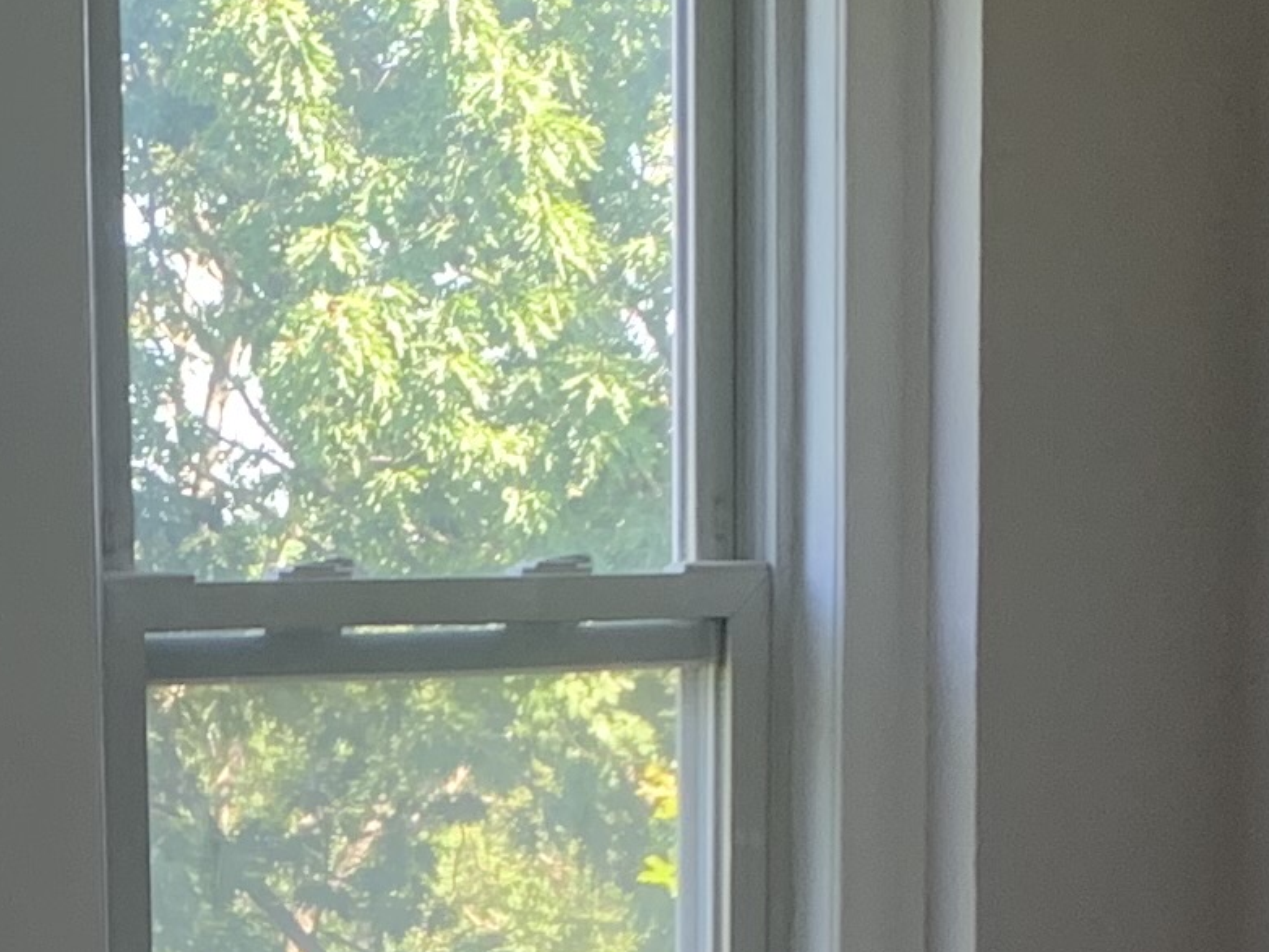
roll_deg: +0.9
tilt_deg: -9.4
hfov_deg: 14.5
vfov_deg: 10.5
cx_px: 41
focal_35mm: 134
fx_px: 4914
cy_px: 1585
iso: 100
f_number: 1.8
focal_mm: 4.25
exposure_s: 1/119
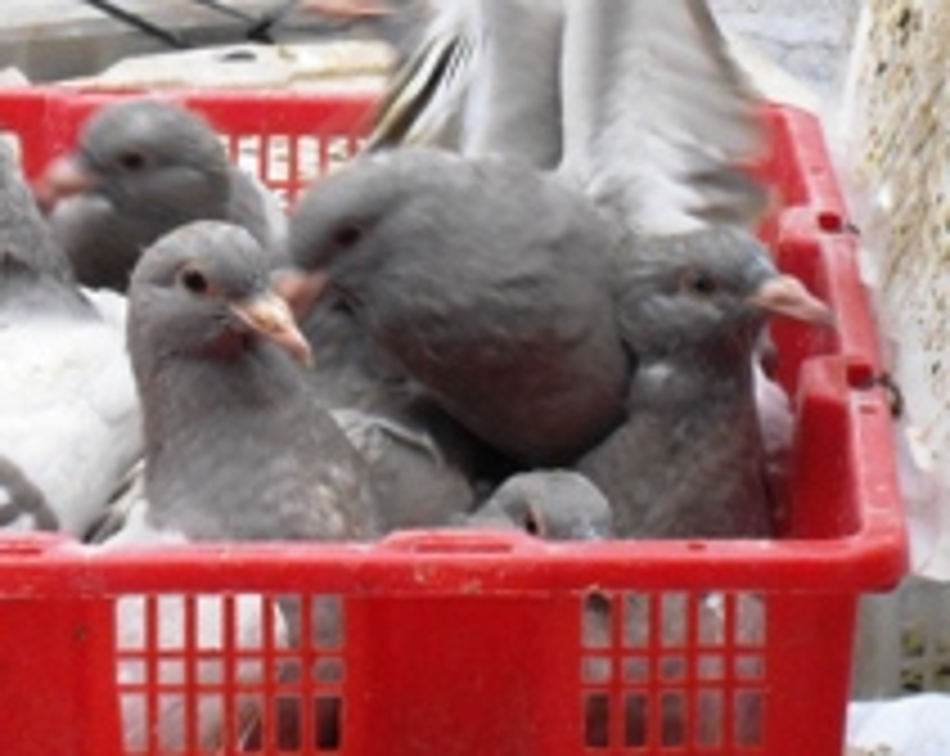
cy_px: 198
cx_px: 356
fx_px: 6118
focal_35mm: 218
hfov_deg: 8.9
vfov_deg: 7.1
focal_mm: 18.8
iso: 400
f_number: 5.9
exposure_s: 1/100
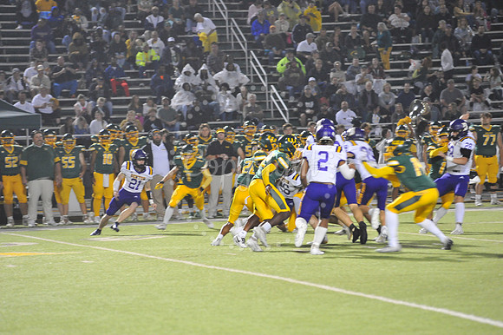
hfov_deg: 10.3
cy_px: 168
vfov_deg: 6.9
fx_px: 2793
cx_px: 252
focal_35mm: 200
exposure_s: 1/160
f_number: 4
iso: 4000
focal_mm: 200
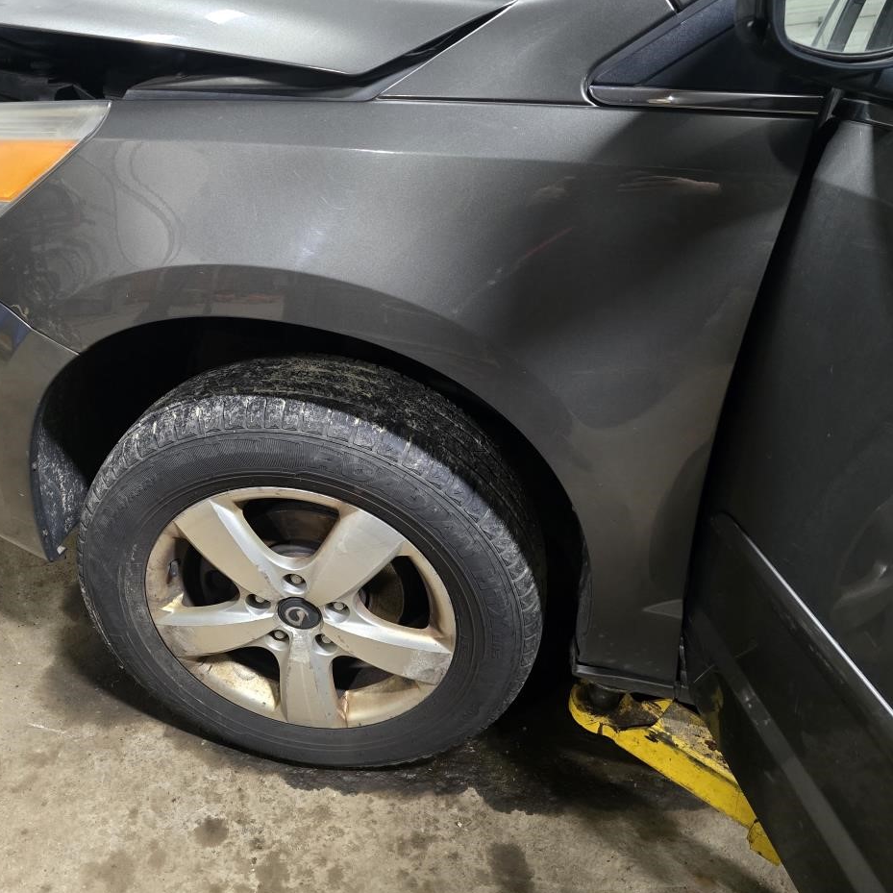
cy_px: 443
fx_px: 817
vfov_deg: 57.3
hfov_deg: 57.0
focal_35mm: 28
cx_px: 372
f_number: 1.7
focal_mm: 6.3
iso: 1000
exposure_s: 1/60
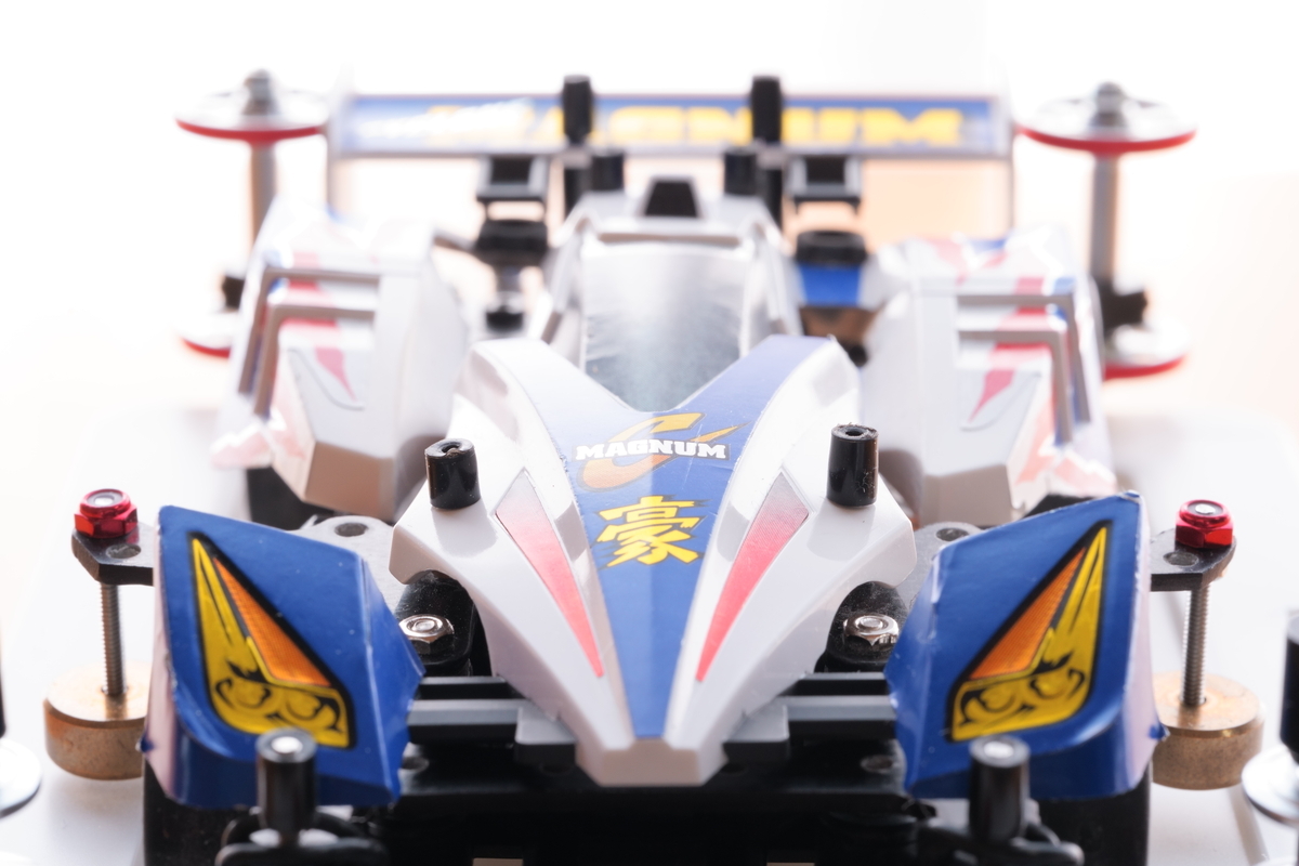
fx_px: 3247
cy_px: 433
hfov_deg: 22.6
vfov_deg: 15.2
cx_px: 650
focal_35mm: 90
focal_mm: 90
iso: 400
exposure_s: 1/13
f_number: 14
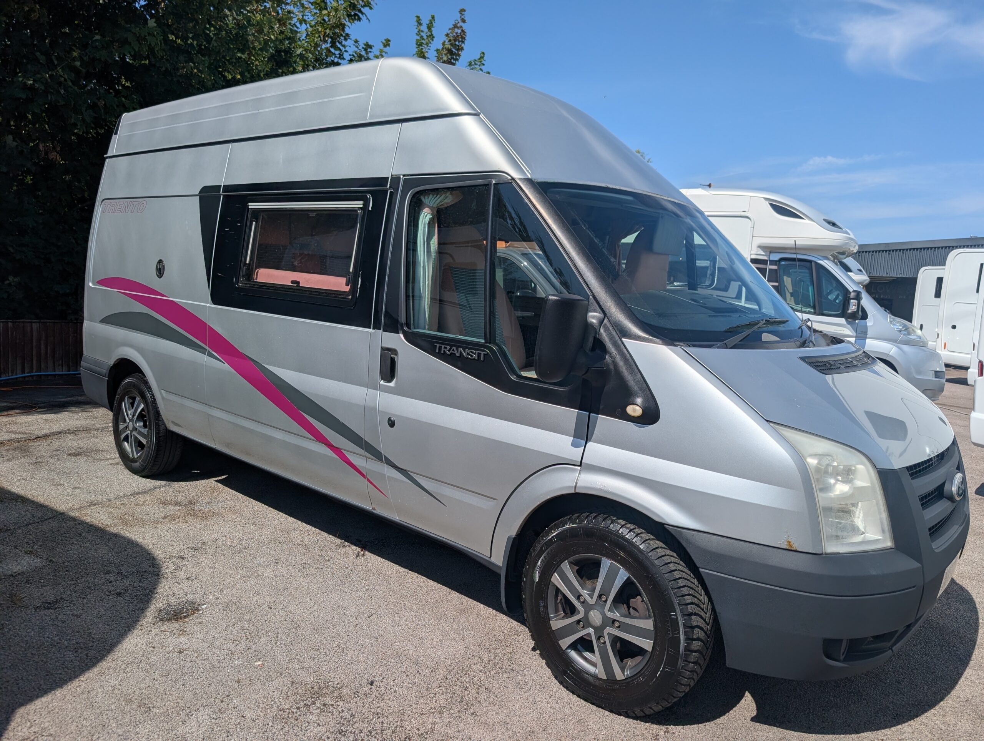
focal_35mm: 24
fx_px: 683
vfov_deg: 56.9
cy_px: 370
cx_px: 492
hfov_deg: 71.5
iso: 22
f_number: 1.68
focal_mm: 6.9
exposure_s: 1/22727
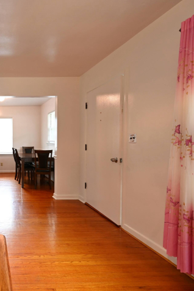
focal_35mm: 22
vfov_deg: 78.6
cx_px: -4
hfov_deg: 46.8
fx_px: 178
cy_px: 145
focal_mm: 14
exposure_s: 1/15
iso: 720
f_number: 5.6
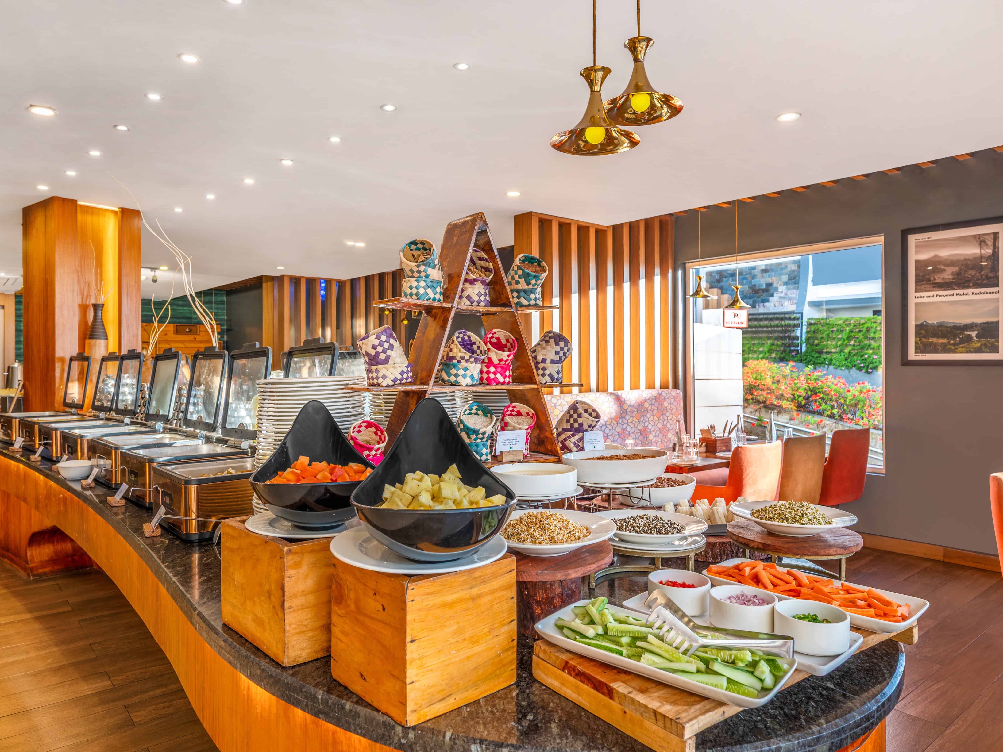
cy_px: 379
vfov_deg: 59.9
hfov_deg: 75.0
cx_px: 473
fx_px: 653
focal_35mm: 23
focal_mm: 20.5
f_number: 8
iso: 100
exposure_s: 1/30
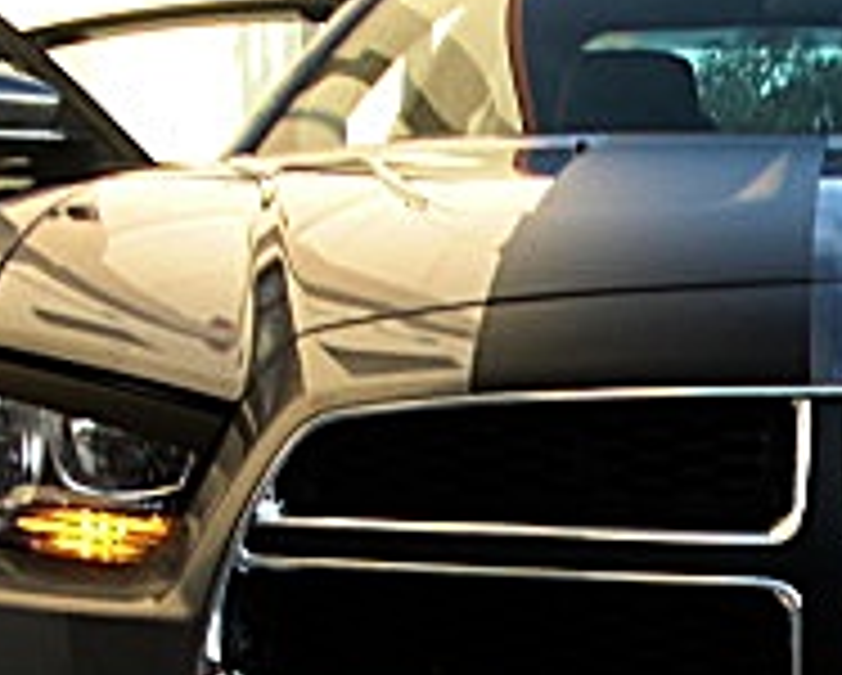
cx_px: 865
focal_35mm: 120
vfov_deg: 12.7
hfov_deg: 15.7
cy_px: 657
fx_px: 2994
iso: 50
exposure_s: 1/160
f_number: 2.8
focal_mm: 6.3
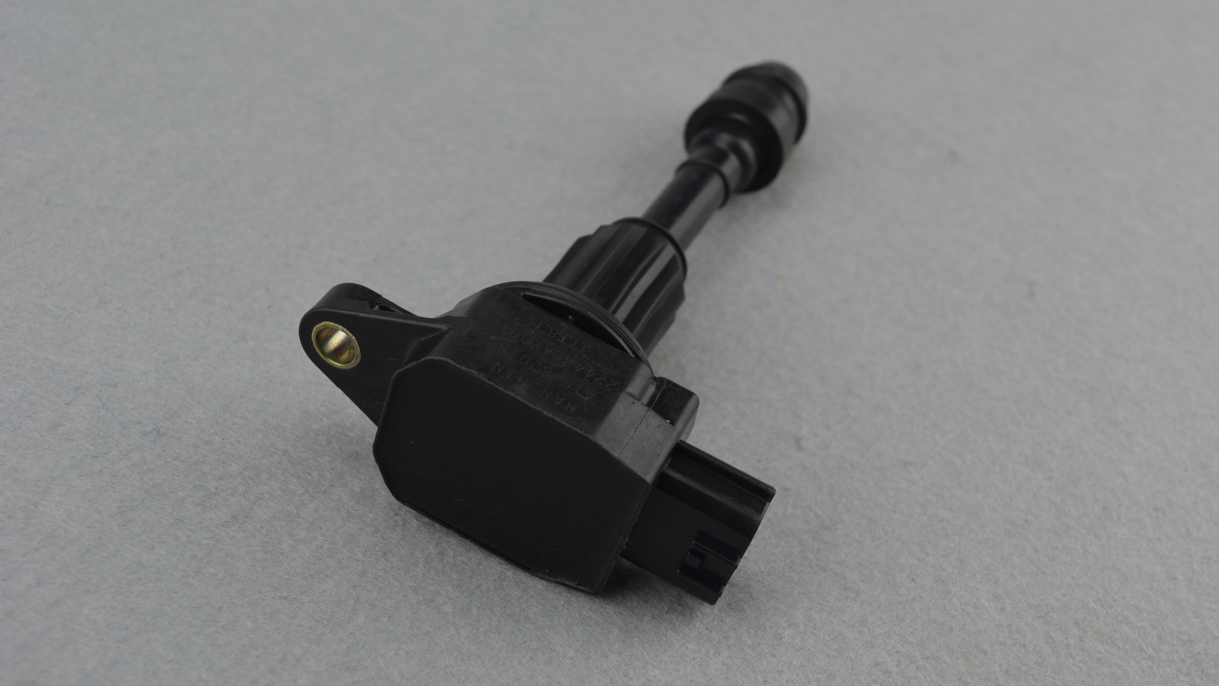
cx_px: 668
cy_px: 299
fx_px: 1584
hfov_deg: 42.1
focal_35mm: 49
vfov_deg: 24.4
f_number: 5.6
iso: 360
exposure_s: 1/125
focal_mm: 28
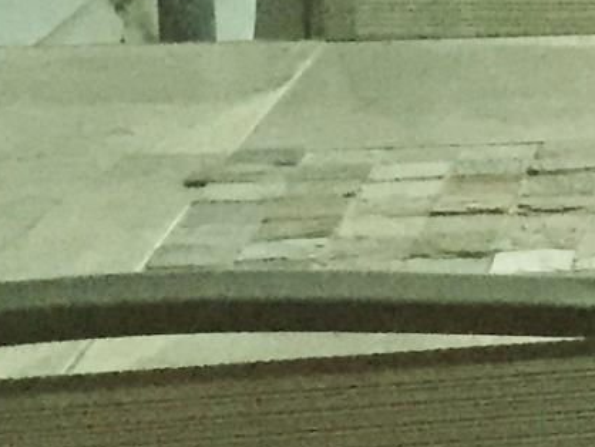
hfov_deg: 8.6
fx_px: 3577
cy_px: 189
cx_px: 1480
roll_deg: +0.1
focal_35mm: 208
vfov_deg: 7.1
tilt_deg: -13.2
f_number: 2.2
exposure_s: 1/15
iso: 250
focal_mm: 4.15
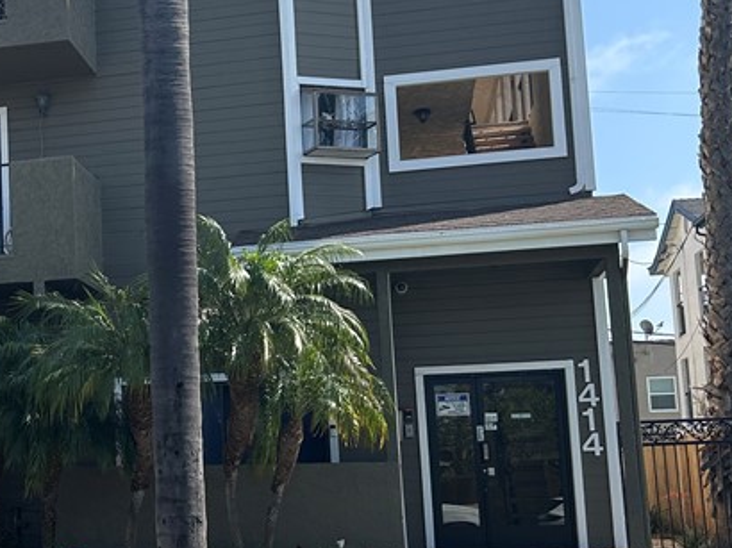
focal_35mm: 65
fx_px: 1374
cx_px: 2
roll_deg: +1.8
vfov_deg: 22.6
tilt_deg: +7.7
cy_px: 298
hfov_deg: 28.1
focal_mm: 5.7
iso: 50
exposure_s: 1/2632
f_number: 1.5
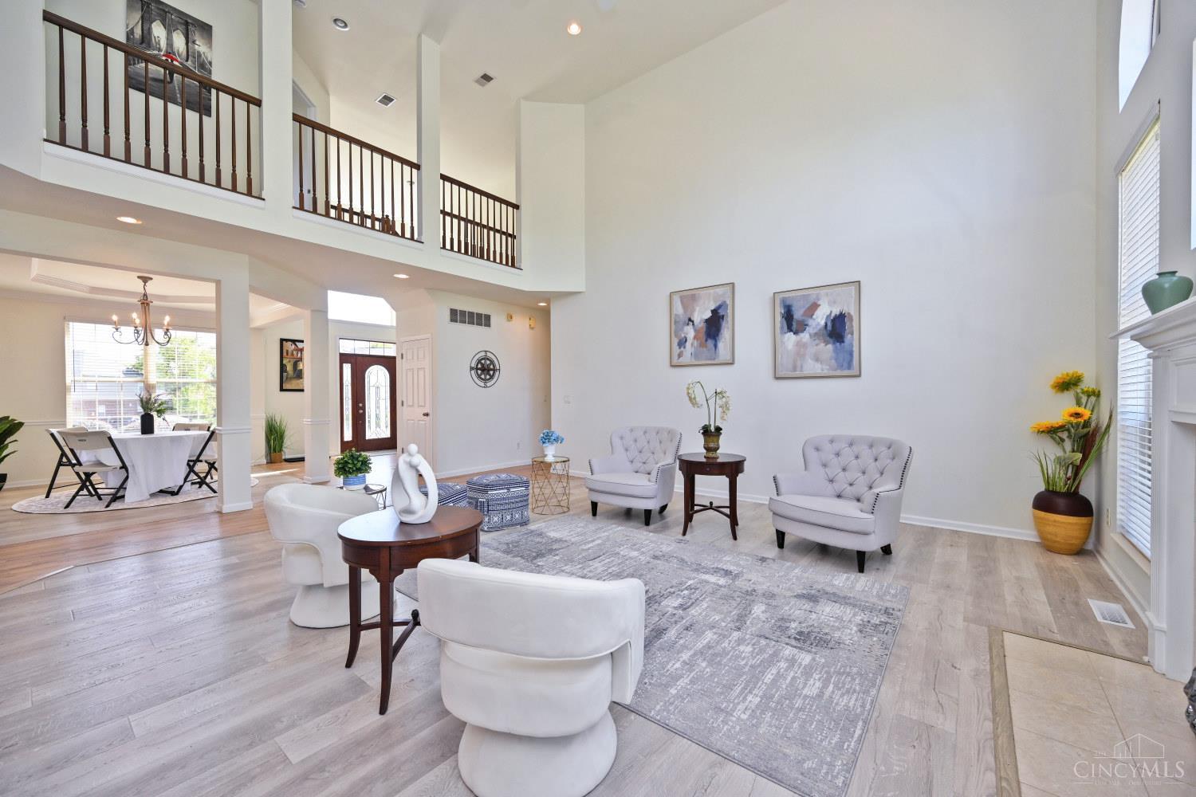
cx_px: 598
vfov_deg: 81.2
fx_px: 465
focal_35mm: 14
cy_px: 398
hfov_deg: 104.3
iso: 200
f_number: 5.6
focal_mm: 14
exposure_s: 1/125
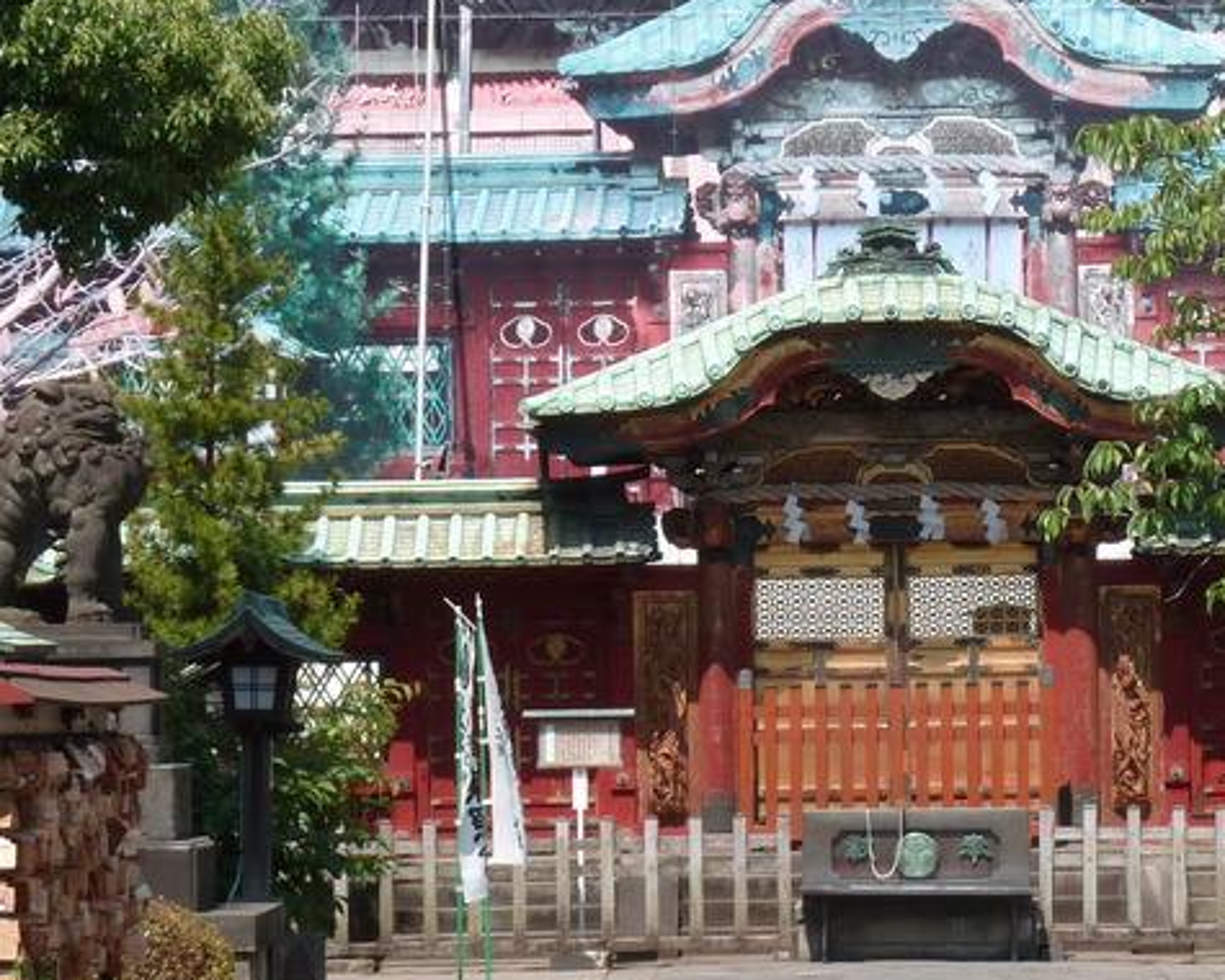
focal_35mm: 222
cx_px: 926
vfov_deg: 7.0
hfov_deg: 8.7
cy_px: 322
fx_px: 8049
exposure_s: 1/400
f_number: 4.3
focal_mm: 14.7
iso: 80
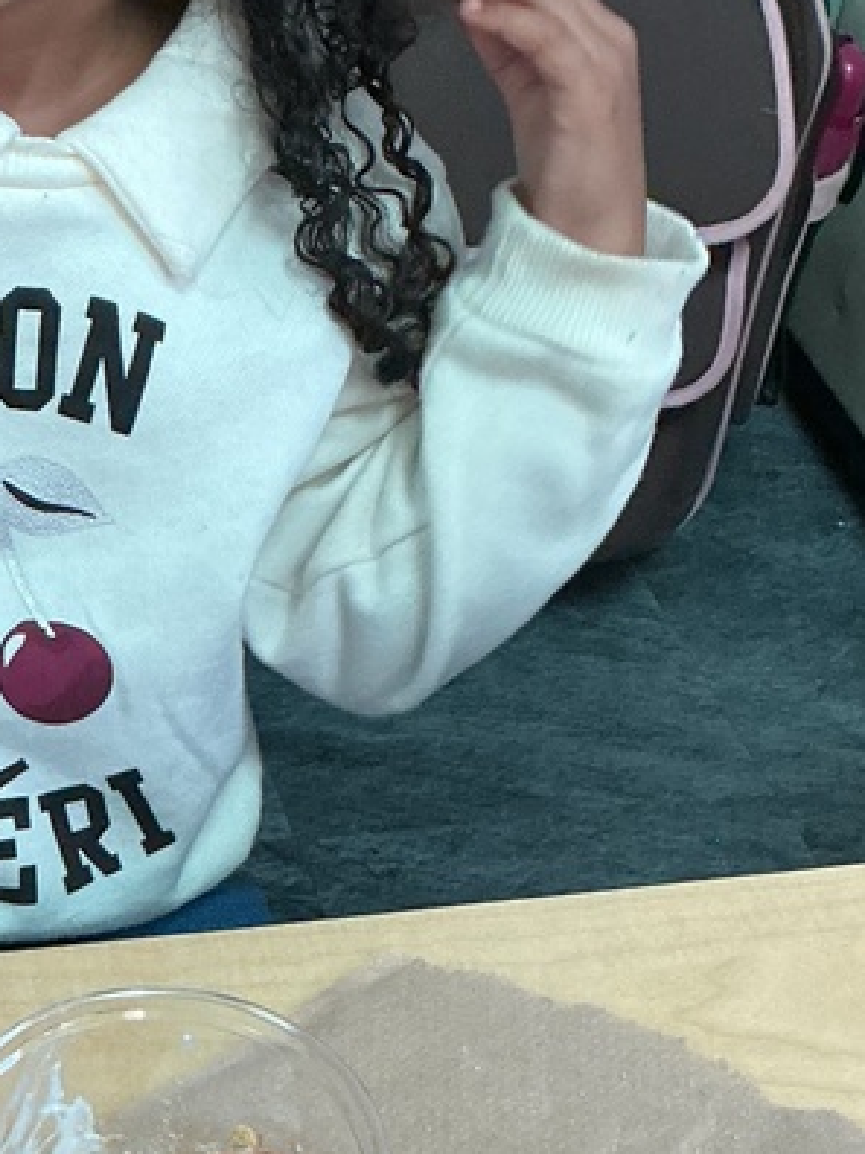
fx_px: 2499
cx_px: 32
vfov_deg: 25.8
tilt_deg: -40.3
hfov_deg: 19.2
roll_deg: -2.3
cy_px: 813
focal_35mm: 75
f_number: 1.8
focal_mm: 3
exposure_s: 1/60
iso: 200
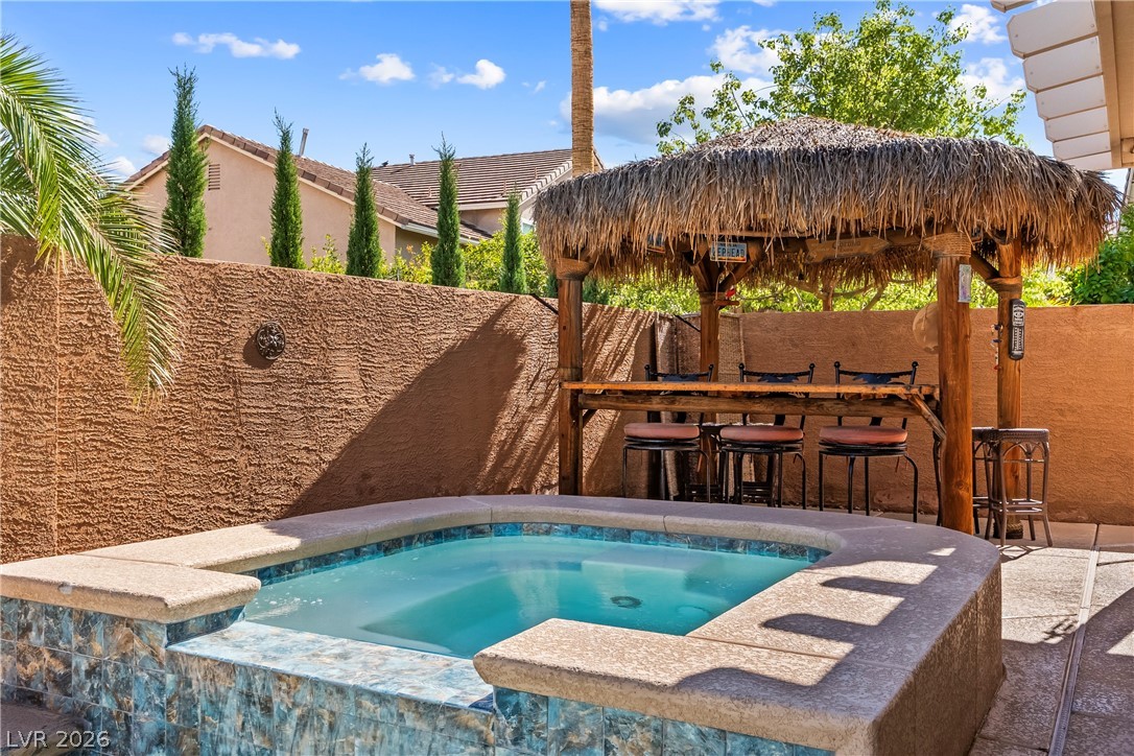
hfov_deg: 60.3
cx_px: 567
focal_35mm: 31
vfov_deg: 42.3
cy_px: 378
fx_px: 976
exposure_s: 1/8000
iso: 400
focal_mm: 21
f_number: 8
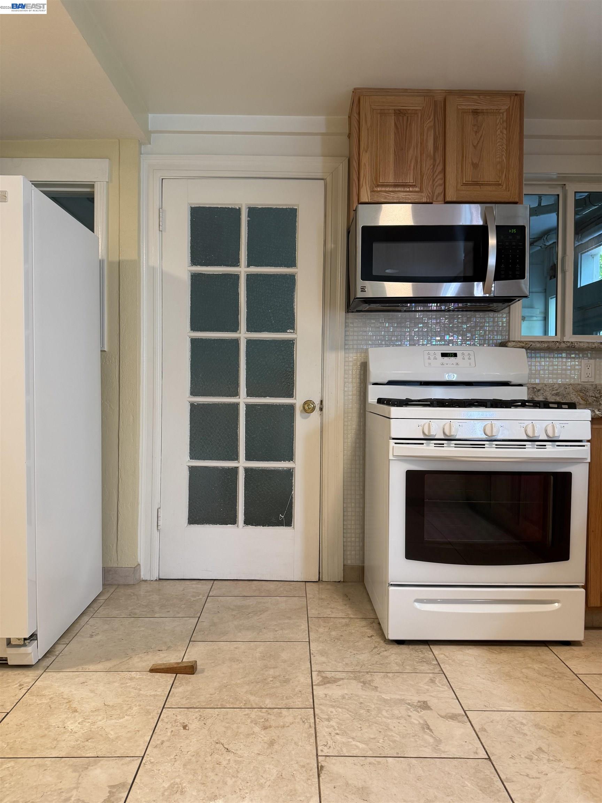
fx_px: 557
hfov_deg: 56.8
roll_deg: -0.2
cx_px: 301
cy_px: 402
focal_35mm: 24
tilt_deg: -1.9
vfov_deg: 71.6
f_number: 1.78
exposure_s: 1/60
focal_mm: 6.76
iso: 160
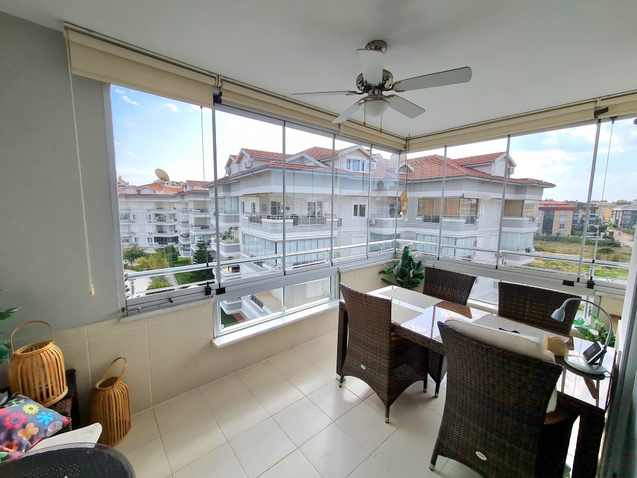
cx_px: 318
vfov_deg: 89.9
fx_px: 239
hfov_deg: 106.2
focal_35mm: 13
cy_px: 239
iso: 64
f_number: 2.2
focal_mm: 2.2
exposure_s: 1/1429
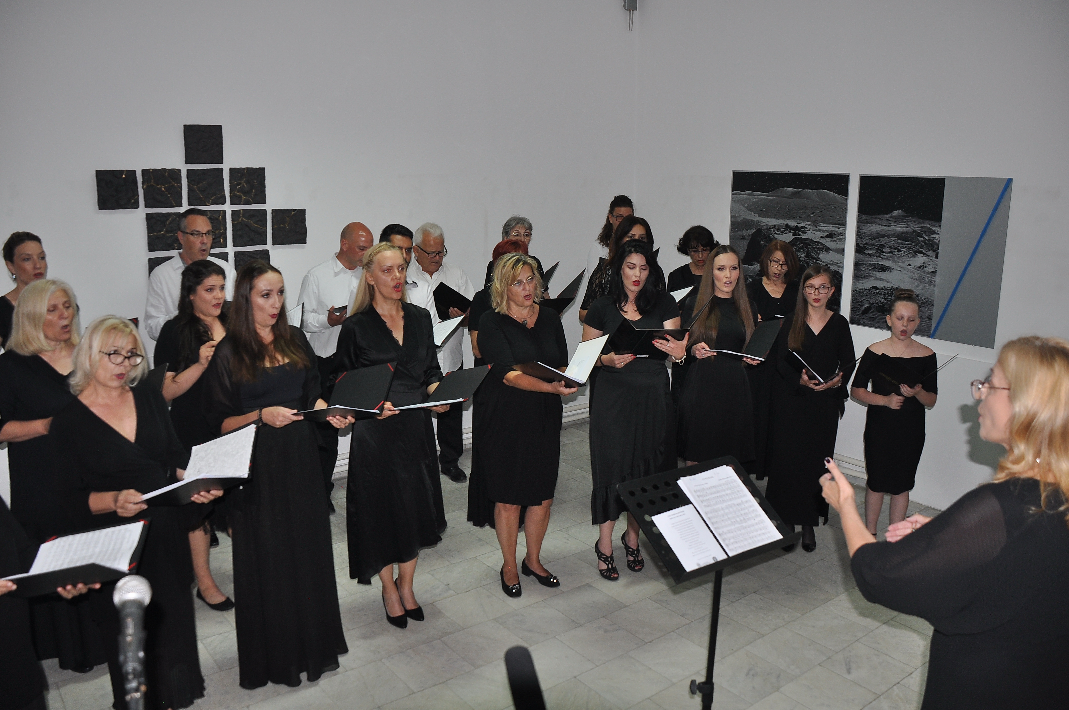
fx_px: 890
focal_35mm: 30
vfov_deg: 43.5
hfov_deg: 62.0
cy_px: 355
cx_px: 534
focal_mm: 20
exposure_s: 1/60
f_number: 3.5
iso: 400
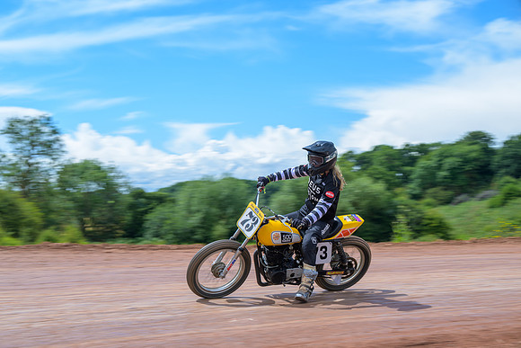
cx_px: 260
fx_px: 1013
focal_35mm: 70
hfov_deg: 28.8
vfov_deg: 19.5
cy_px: 174
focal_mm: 70
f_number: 6.3
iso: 64
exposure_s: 1/160
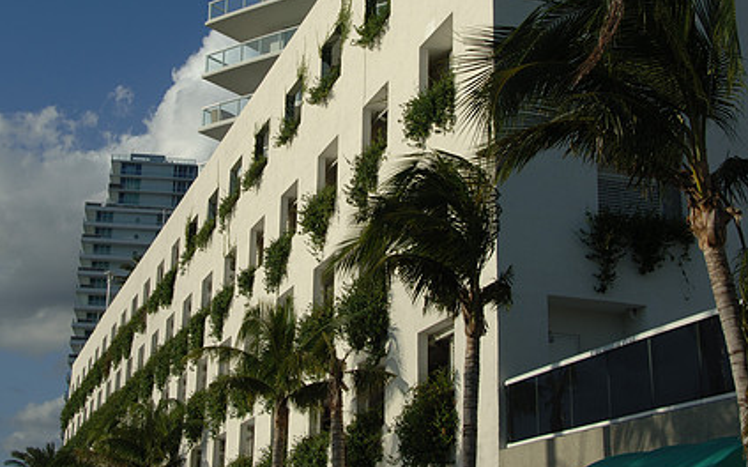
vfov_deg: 21.2
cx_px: 329
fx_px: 1237
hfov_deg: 33.6
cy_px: 135
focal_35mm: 61
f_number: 9
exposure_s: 1/320
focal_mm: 29
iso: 100
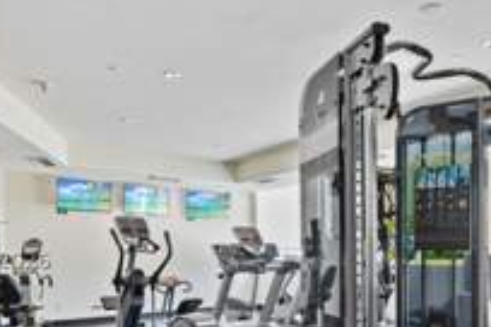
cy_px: 260
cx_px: 318
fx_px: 450
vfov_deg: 38.5
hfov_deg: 56.3
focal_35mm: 33
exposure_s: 1/25
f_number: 8
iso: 200
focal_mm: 14
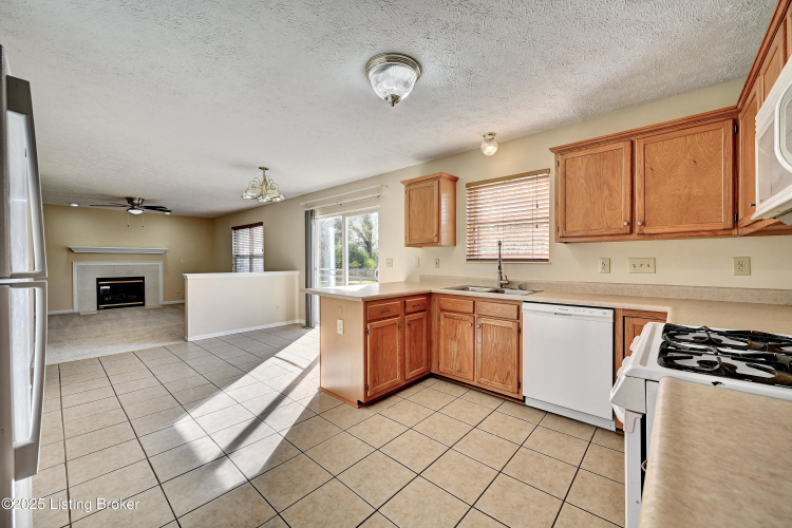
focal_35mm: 14
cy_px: 264
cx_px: 396
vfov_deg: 81.2
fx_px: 308
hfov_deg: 104.3
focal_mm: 14
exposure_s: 1/50
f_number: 8
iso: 250
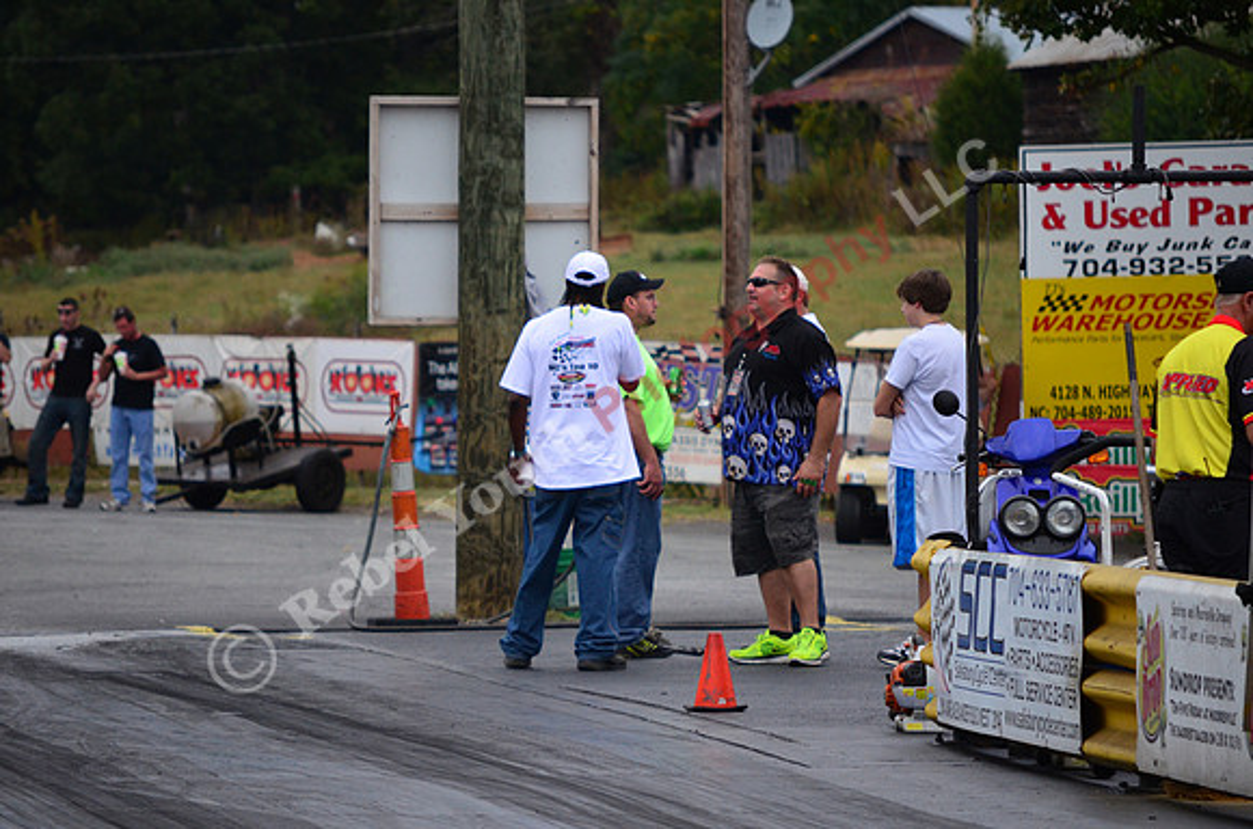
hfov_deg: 6.9
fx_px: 10419
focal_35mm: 300
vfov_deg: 4.6
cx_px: 626
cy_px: 414
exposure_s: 1/2500
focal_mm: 200
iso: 1000
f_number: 6.3
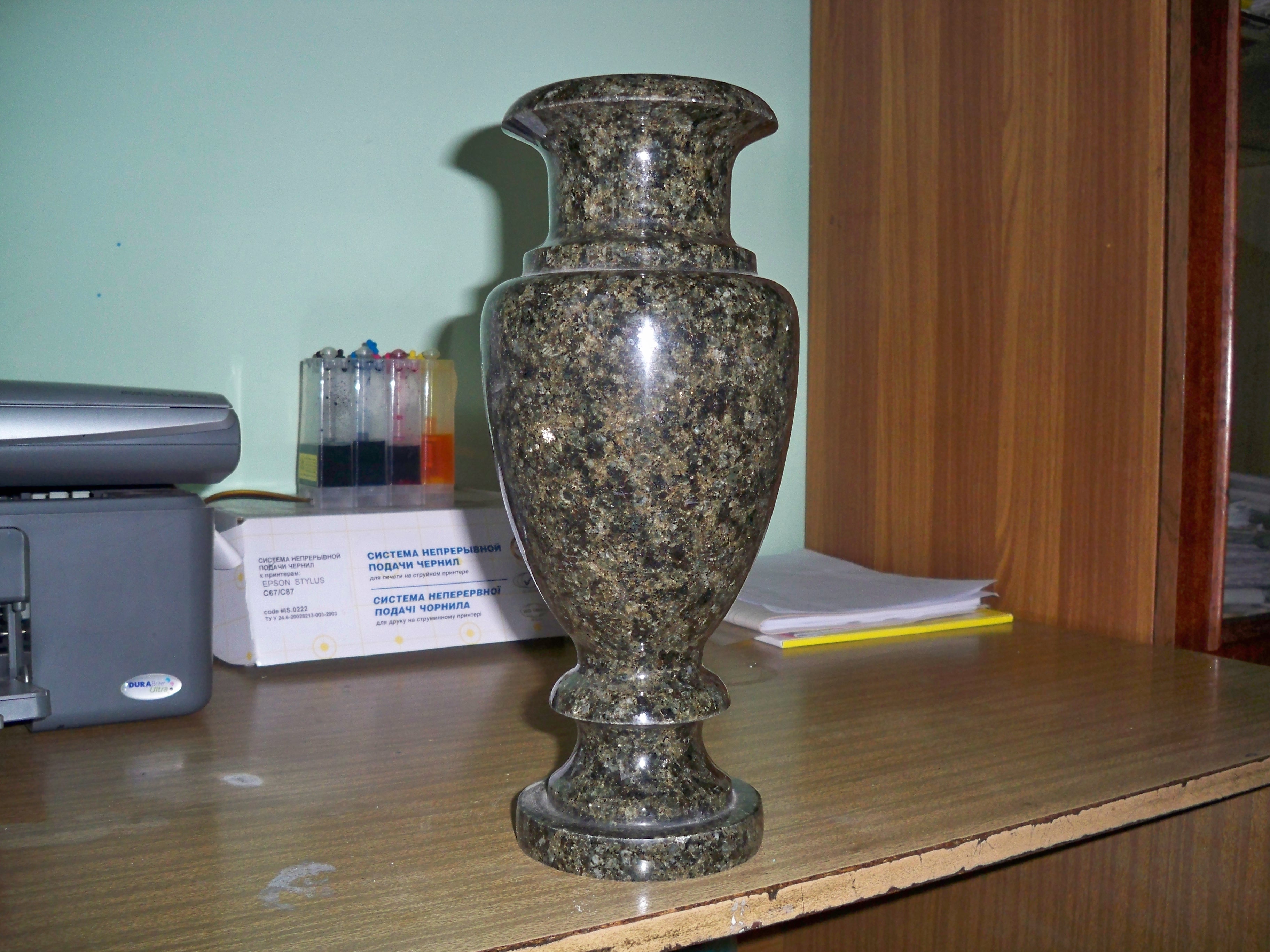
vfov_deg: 40.7
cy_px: 476
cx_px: 635
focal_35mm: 35
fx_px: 1284
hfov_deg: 52.6
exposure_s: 1/60
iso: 200
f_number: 3.1
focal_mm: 6.3
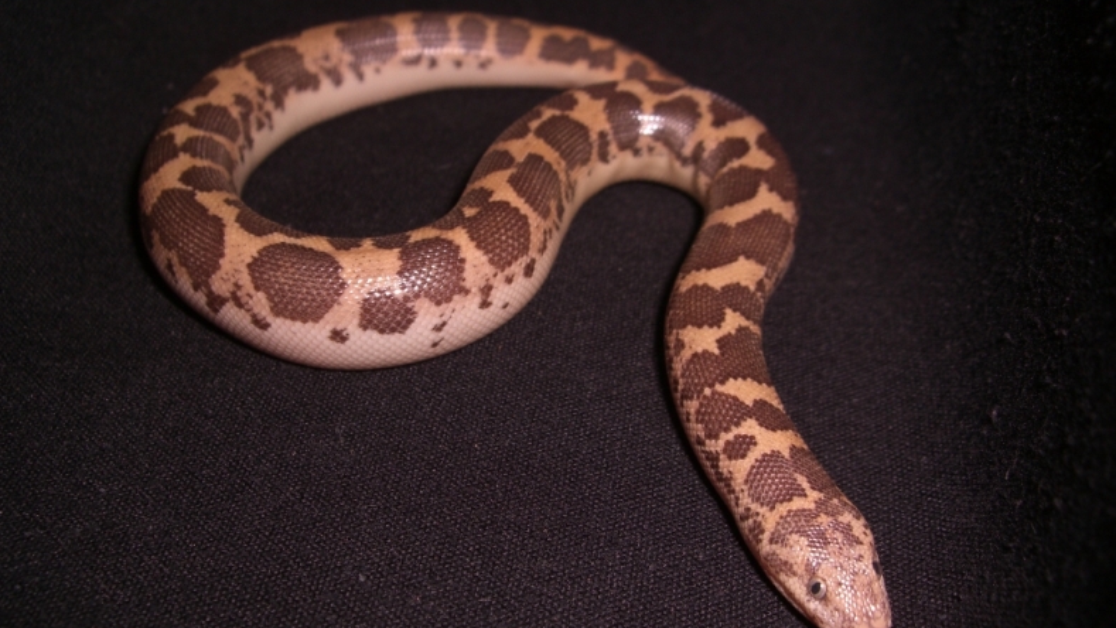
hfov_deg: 48.4
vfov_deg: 28.3
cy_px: 364
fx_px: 1243
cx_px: 563
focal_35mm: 42
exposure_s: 1/60
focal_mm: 7.9
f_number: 5.6
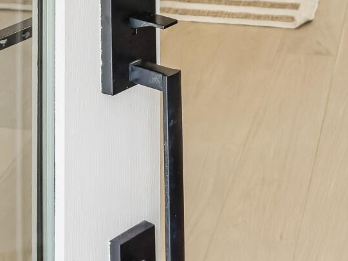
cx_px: 127
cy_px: -382
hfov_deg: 14.8
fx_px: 1337
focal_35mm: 133
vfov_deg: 9.7
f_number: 1.8
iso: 80
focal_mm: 6.76
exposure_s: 1/120
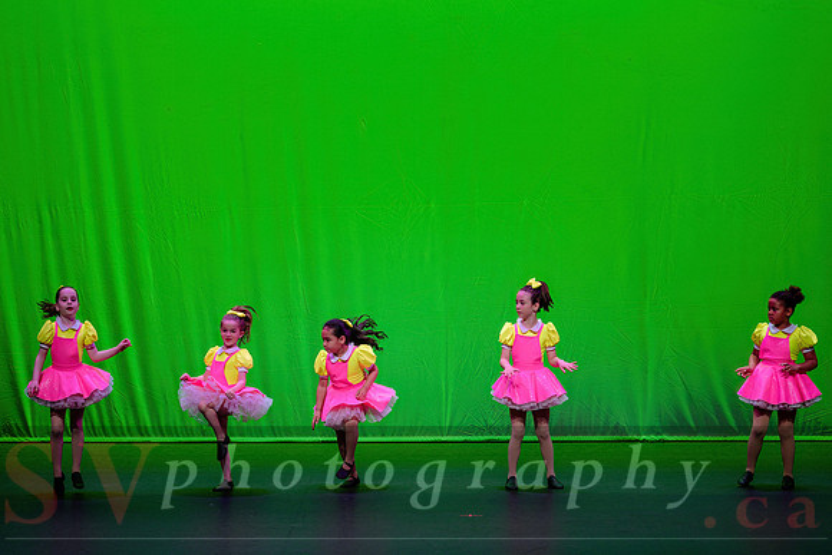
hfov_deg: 15.5
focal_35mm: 133
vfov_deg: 10.4
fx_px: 3063
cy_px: 263
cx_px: 429
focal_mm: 120
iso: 1250
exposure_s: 1/400
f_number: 2.8
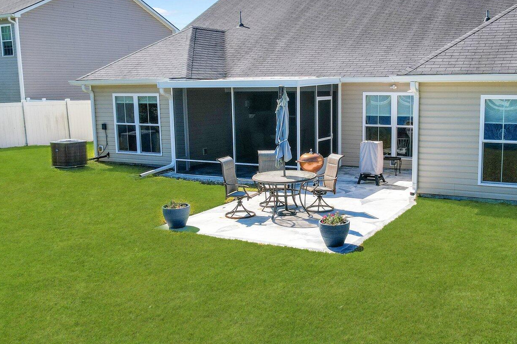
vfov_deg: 35.9
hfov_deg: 51.2
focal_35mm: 37
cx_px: 332
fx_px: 531
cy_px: 175
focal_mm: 8.38
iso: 130
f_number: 2.8
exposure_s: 1/2000
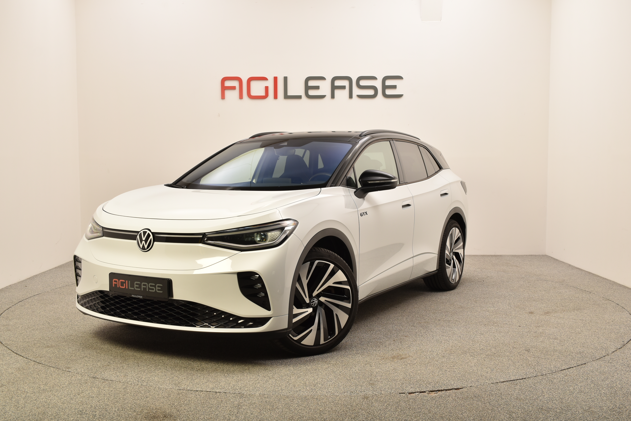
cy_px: 210
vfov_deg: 34.2
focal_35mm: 39
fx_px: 684
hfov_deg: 49.5
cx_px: 316
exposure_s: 1/200
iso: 100
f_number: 8
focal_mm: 26
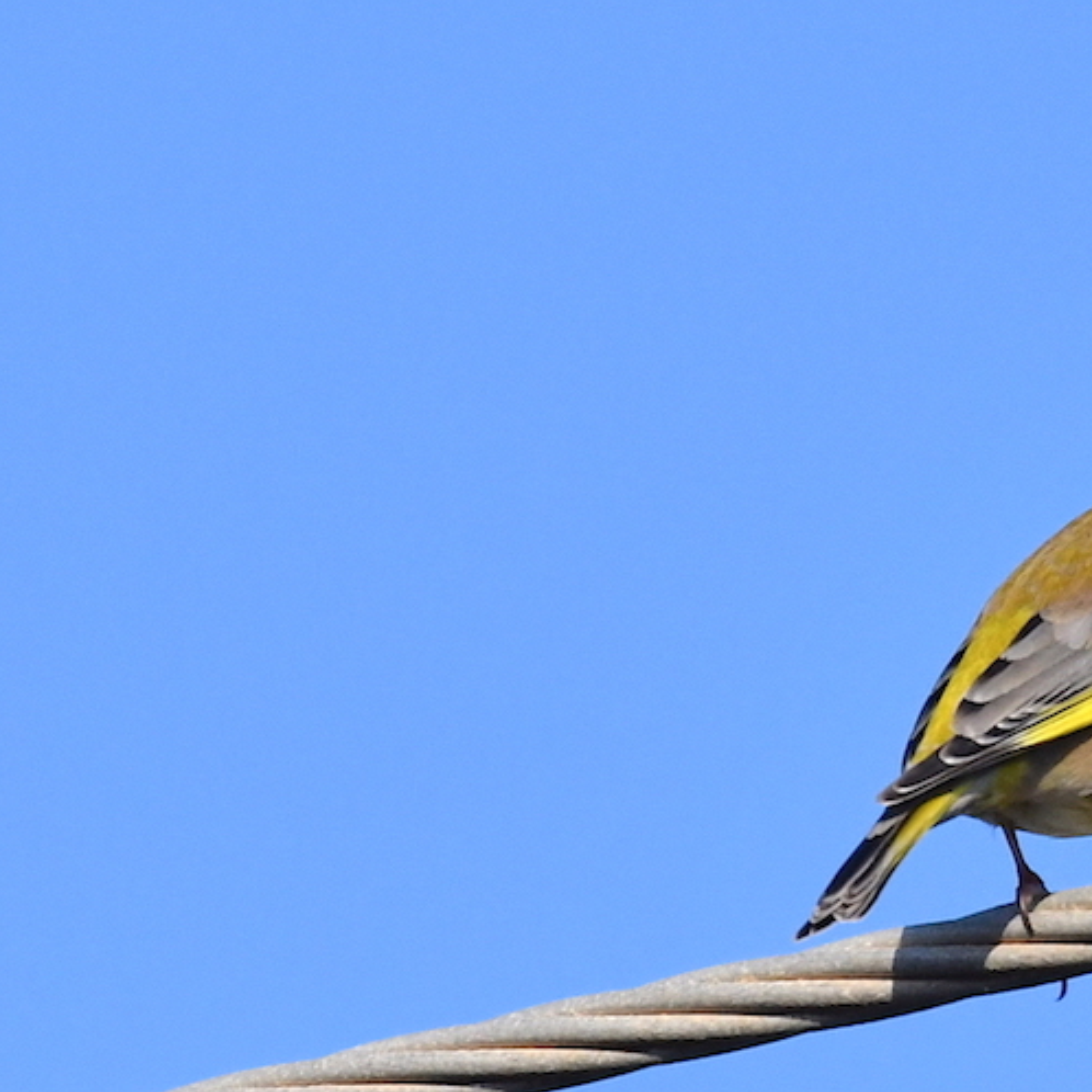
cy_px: 629
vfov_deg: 1.4
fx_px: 45719
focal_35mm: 1281
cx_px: 1072
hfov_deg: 1.4
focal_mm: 500
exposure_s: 1/1600
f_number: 9
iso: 640
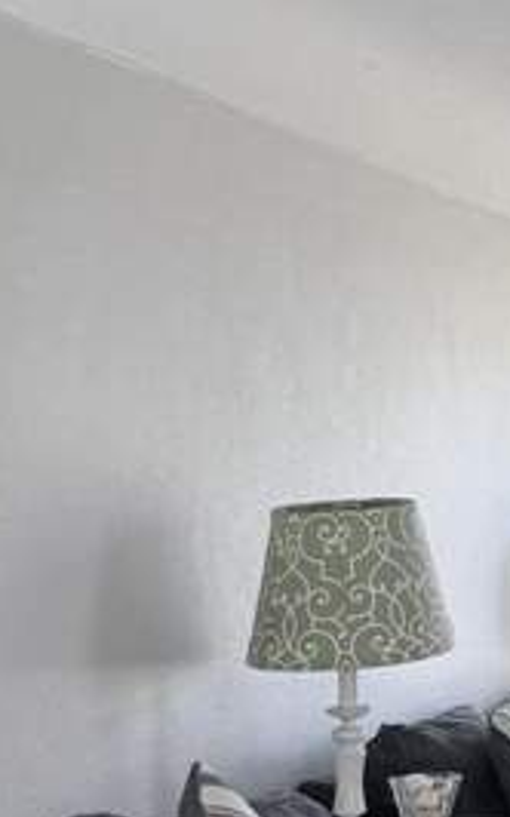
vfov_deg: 20.4
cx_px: 1192
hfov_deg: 11.0
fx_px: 2271
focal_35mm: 102
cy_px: 405
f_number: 1.78
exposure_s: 1/243
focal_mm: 6.76
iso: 100
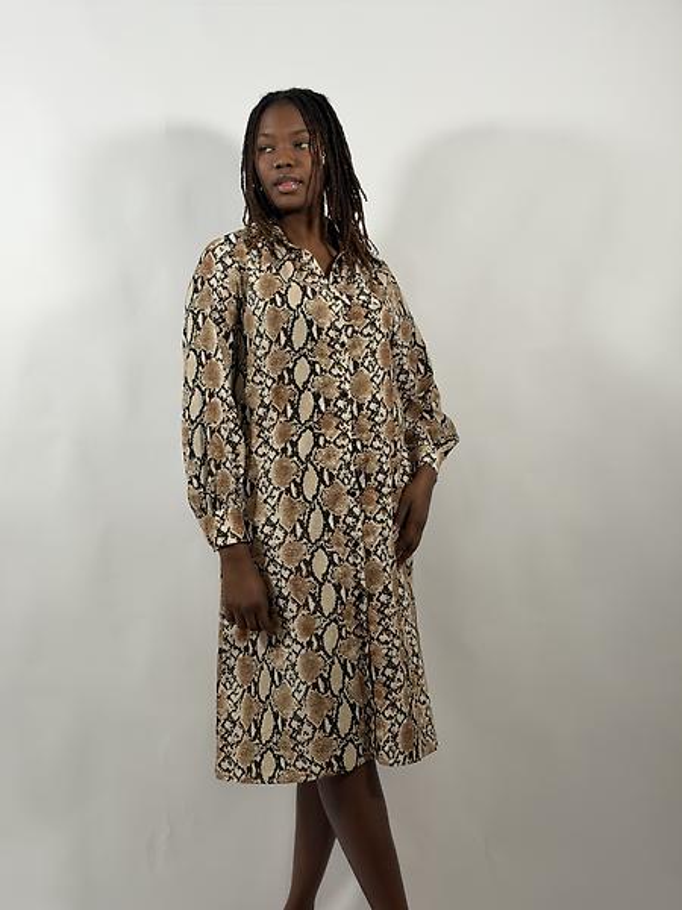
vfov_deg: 39.7
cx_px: 341
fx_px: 1261
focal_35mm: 48
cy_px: 455
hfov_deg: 30.3
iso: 64
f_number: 1.78
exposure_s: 1/100
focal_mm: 6.76
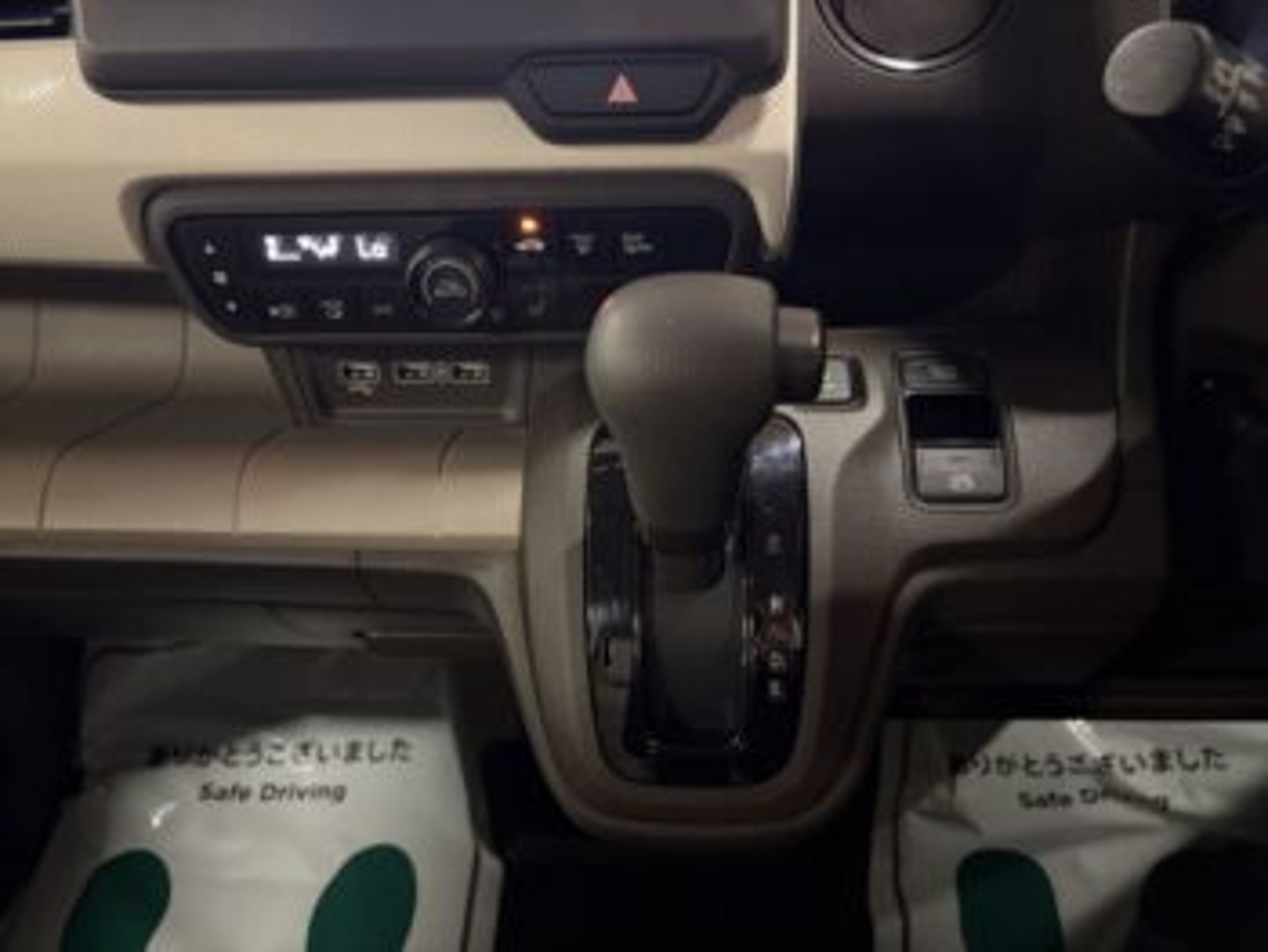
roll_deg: +3.2
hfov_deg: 67.3
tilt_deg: -37.5
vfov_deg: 53.1
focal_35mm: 26
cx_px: 634
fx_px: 953
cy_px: 476
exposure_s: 1/19
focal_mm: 5.96
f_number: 1.6
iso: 1000
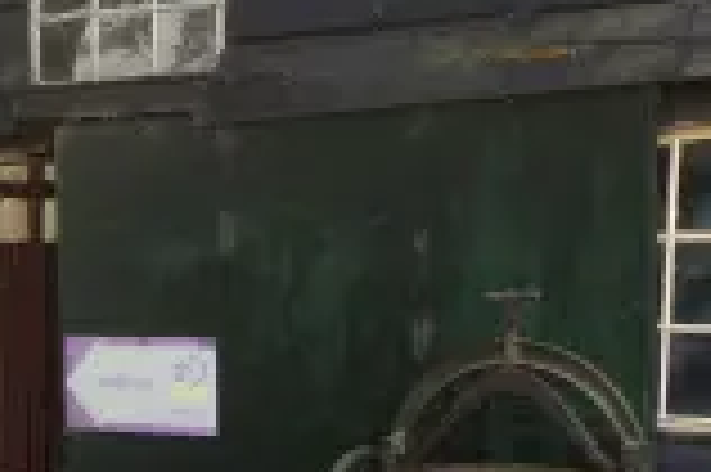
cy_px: 481
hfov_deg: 19.7
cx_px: 74
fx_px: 2012
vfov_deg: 13.2
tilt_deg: -5.0
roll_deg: +0.7
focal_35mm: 102
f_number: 2.2
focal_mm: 4.15
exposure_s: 1/100
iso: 40
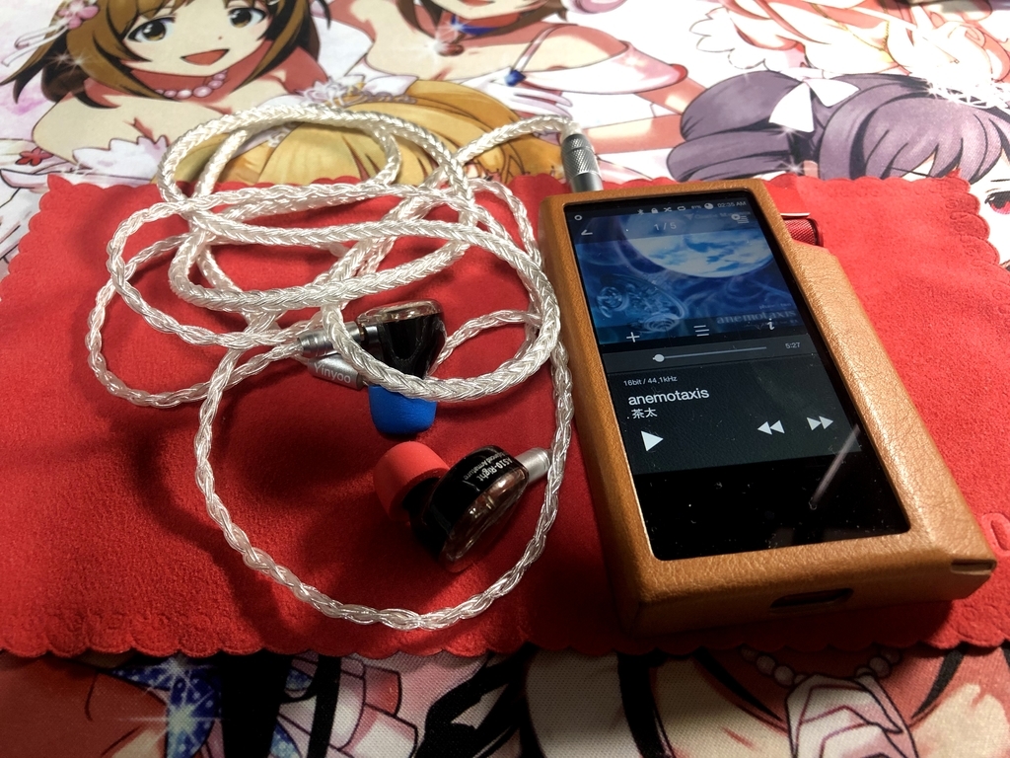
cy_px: 379
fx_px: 817
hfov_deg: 63.4
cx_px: 505
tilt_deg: -53.5
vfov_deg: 49.7
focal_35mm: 28
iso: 50
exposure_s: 1/17
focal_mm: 3.99
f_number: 1.8
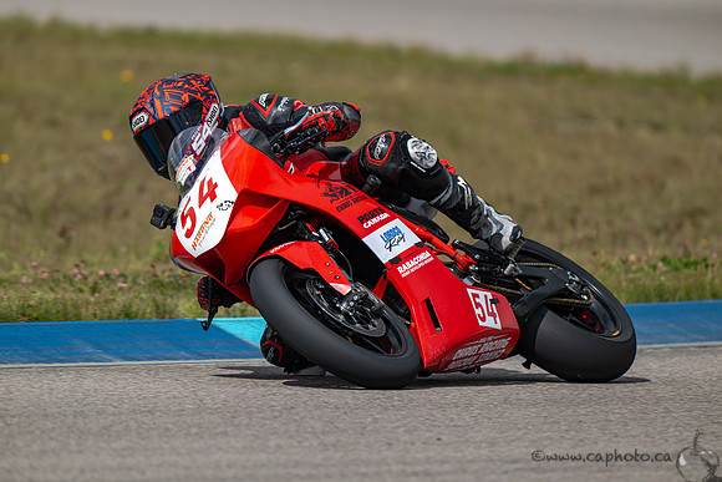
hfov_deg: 3.4
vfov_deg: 2.3
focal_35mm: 600
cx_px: 361
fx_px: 12036
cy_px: 241
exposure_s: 1/1250
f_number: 6.3
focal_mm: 600
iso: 140
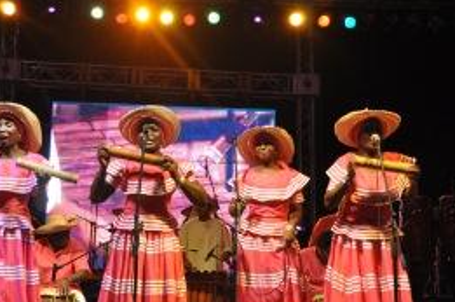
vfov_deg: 20.2
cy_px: 134
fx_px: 845
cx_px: 188
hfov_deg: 30.1
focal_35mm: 67
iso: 640
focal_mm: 26
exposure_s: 1/50
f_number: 5.6
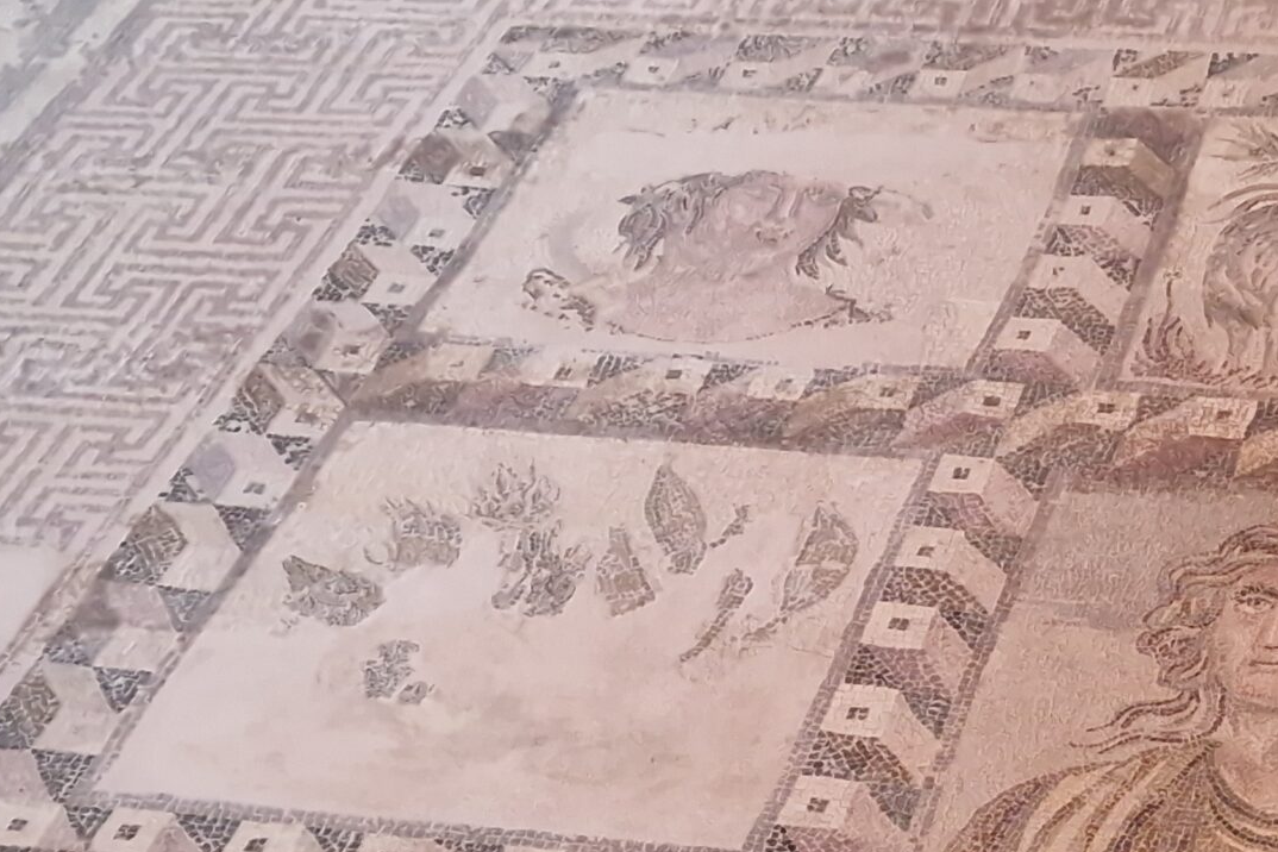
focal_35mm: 57
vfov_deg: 22.0
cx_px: 1282
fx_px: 2023
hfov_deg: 32.2
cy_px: 1027
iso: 50
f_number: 1.8
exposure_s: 1/100
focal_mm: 6.4
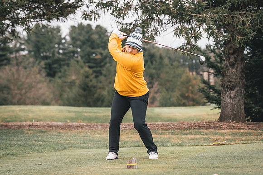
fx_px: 1001
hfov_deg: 15.0
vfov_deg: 10.0
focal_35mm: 137
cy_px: 87
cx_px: 132
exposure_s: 1/2500
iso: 800
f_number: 2.8
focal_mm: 88
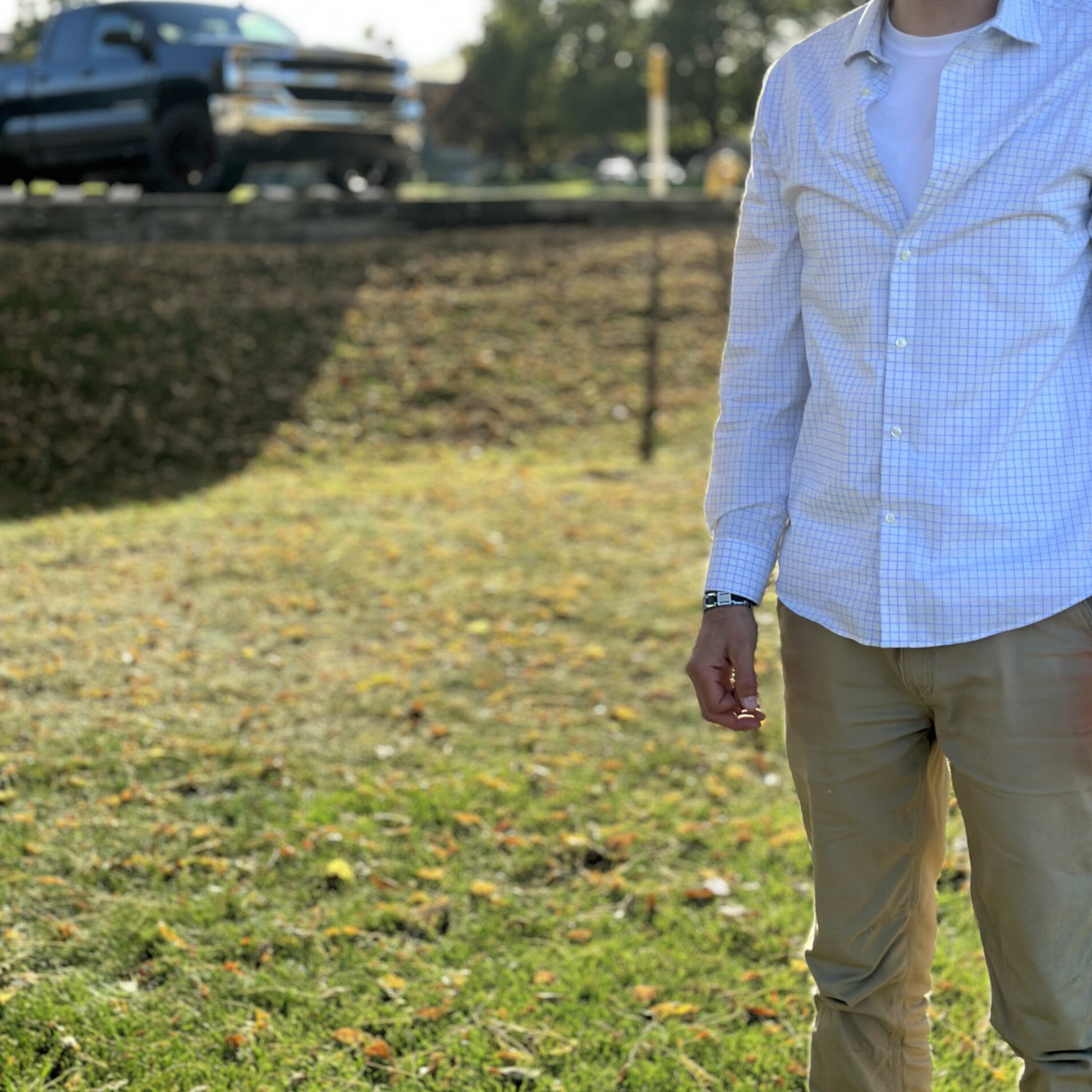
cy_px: 381
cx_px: 550
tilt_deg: -1.4
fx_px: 2034
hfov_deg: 30.0
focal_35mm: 57
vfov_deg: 29.9
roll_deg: -0.2
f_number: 1.78
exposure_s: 1/2160
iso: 80
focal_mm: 6.86
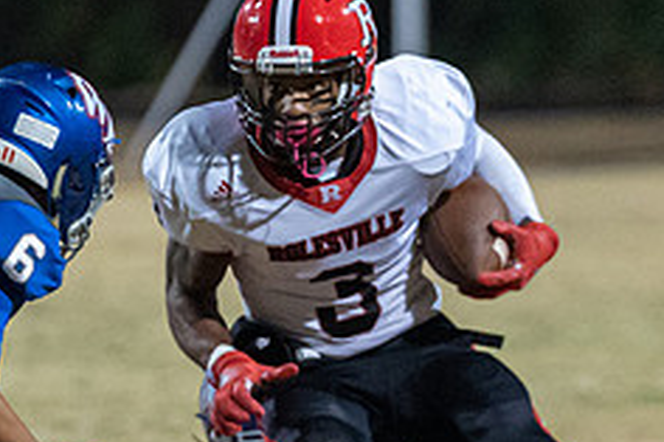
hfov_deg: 2.8
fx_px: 13584
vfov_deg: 1.9
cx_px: 283
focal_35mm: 737
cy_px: 299
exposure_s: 1/800
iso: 6400
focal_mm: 189
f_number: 2.8
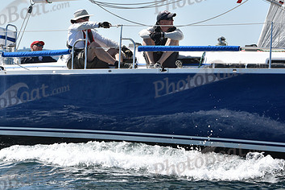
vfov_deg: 8.2
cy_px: 46
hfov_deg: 12.3
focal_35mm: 167
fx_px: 1322
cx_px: 112
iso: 250
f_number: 5
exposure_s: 1/2000
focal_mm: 102
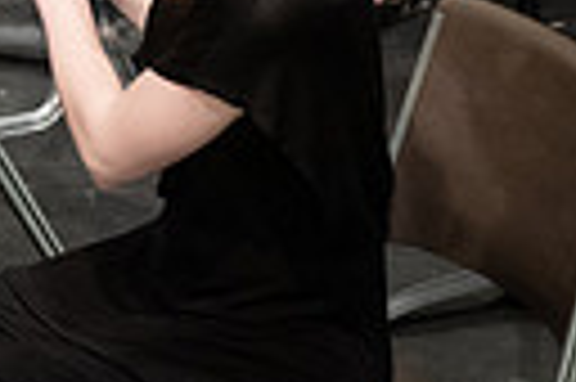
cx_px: -423
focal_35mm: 905
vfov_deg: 1.5
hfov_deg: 2.3
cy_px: -263
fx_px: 14461
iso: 3200
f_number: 3.5
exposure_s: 1/200
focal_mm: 200
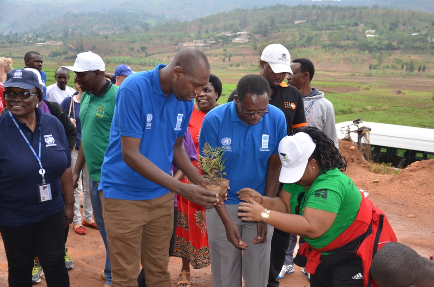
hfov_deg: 44.6
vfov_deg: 30.4
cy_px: 149
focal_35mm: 44
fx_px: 529
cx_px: 227
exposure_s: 1/250
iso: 140
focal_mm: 28
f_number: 4
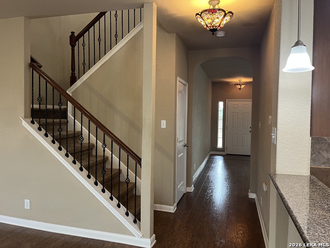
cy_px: 124
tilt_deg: -2.1
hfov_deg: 67.3
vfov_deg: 53.1
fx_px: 248
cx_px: 165
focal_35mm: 26
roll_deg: -0.7
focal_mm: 5.1
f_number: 1.6
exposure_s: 1/60
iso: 320
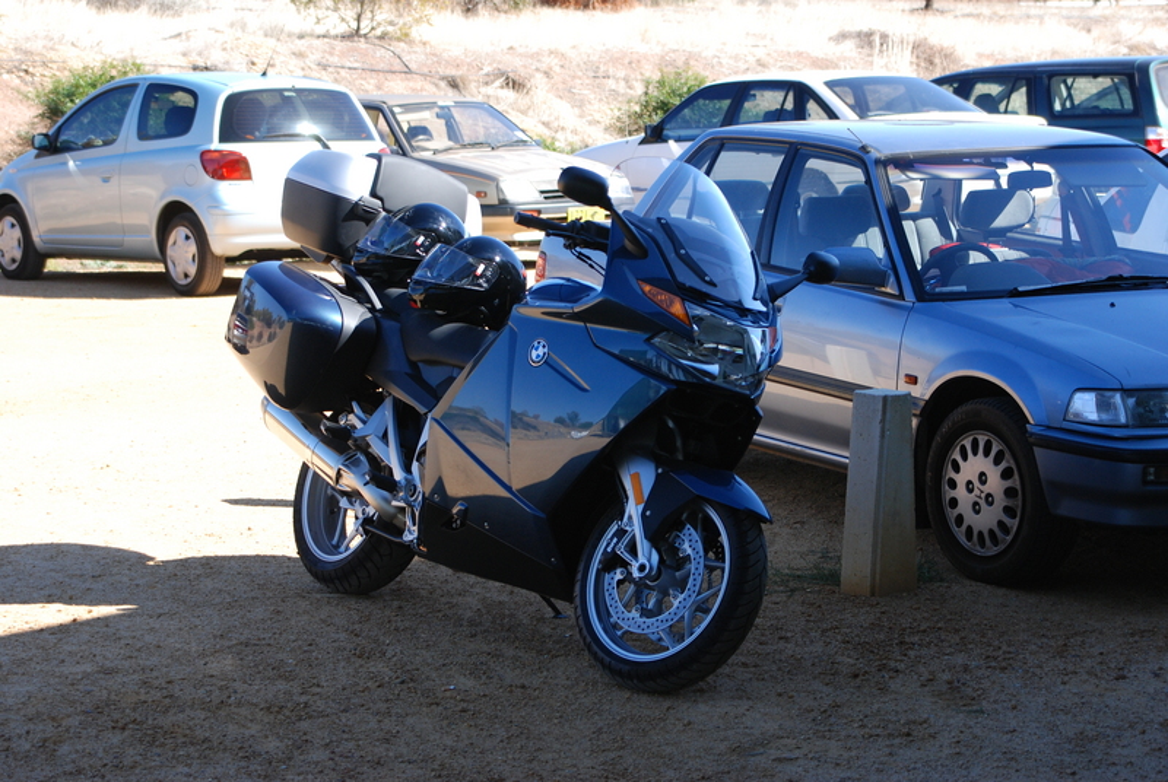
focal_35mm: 90
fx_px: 2924
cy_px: 391
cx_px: 584
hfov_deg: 22.6
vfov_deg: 15.2
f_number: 4.8
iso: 360
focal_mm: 60
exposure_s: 1/500
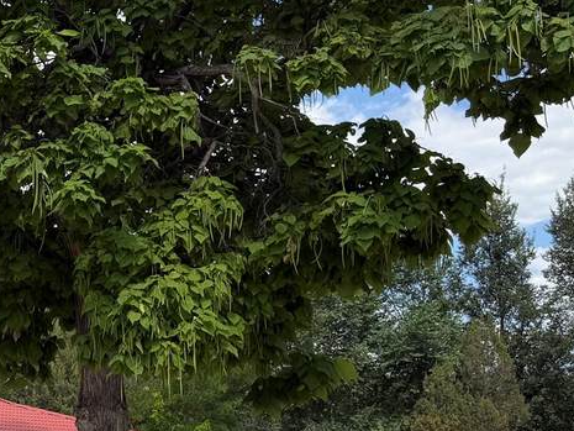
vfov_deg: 22.0
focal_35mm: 66
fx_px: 1095
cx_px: -132
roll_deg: -0.4
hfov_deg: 25.9
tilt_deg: +8.1
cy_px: 335
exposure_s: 1/5319
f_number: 1.78
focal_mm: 6.76
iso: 100
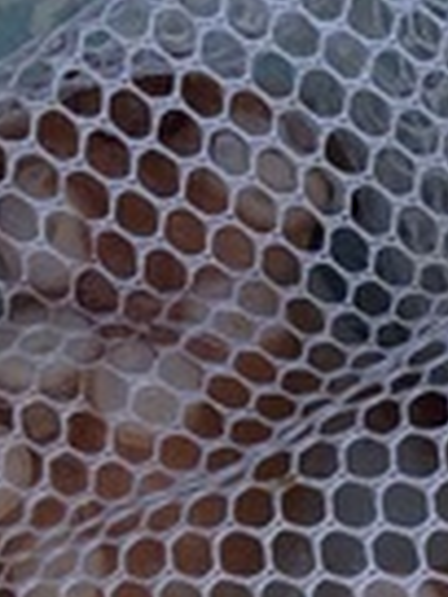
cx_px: 1296
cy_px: 1378
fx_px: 2813
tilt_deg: -87.5
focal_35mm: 163
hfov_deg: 8.0
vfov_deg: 10.6
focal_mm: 5.96
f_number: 1.6
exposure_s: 1/3125
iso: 50
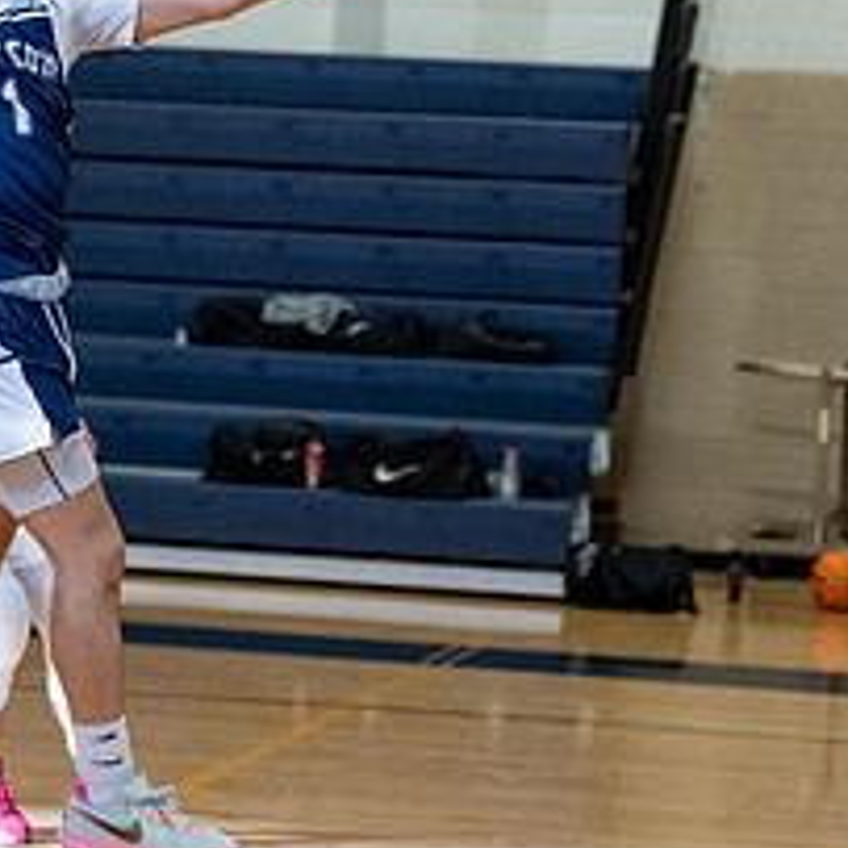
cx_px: -100
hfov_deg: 9.4
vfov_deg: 9.5
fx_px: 5100
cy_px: 148
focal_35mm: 184
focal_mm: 70
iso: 5000
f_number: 2.8
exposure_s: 1/1000
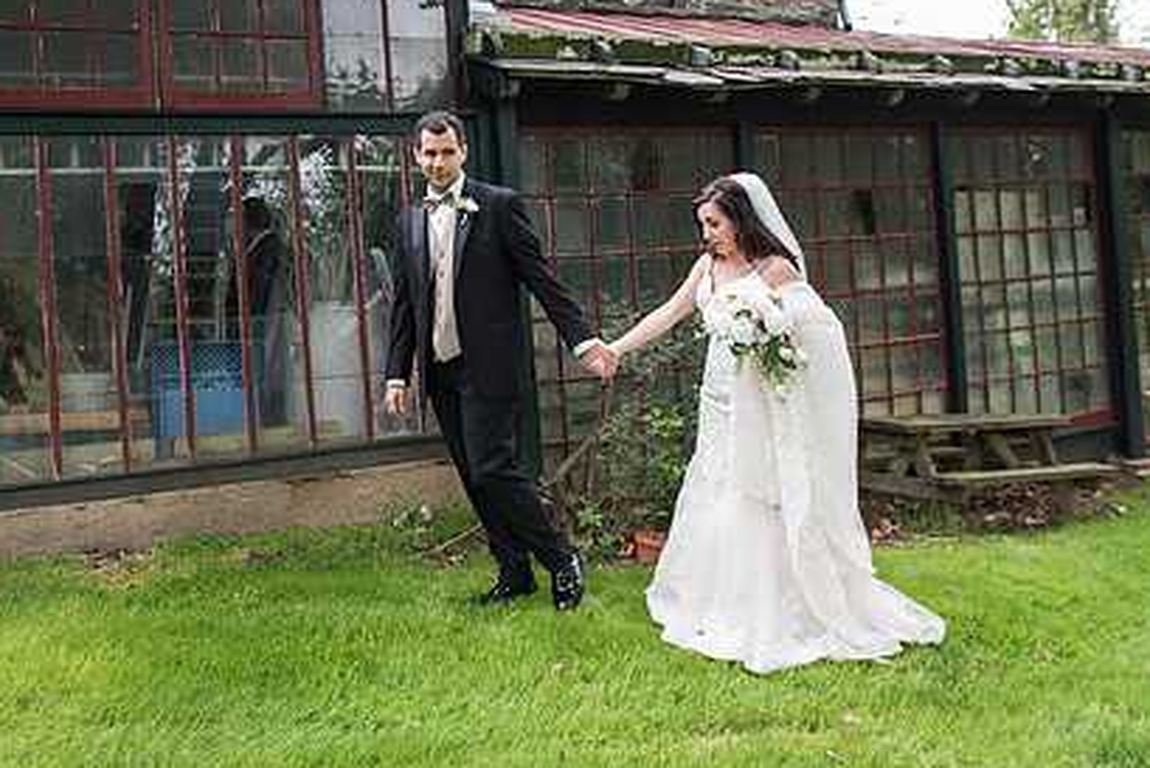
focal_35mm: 34
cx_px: 472
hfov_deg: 55.5
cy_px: 260
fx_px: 1086
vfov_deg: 38.5
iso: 640
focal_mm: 24
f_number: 4
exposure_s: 1/500
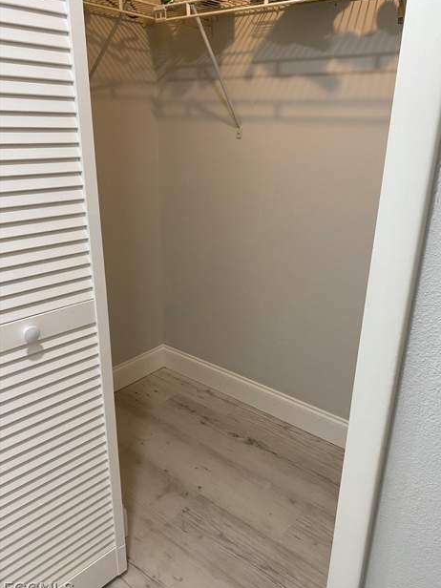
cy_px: 301
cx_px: 227
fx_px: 459
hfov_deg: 51.3
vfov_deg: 65.3
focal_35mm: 27
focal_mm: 4.25
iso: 100
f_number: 1.8
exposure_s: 1/60
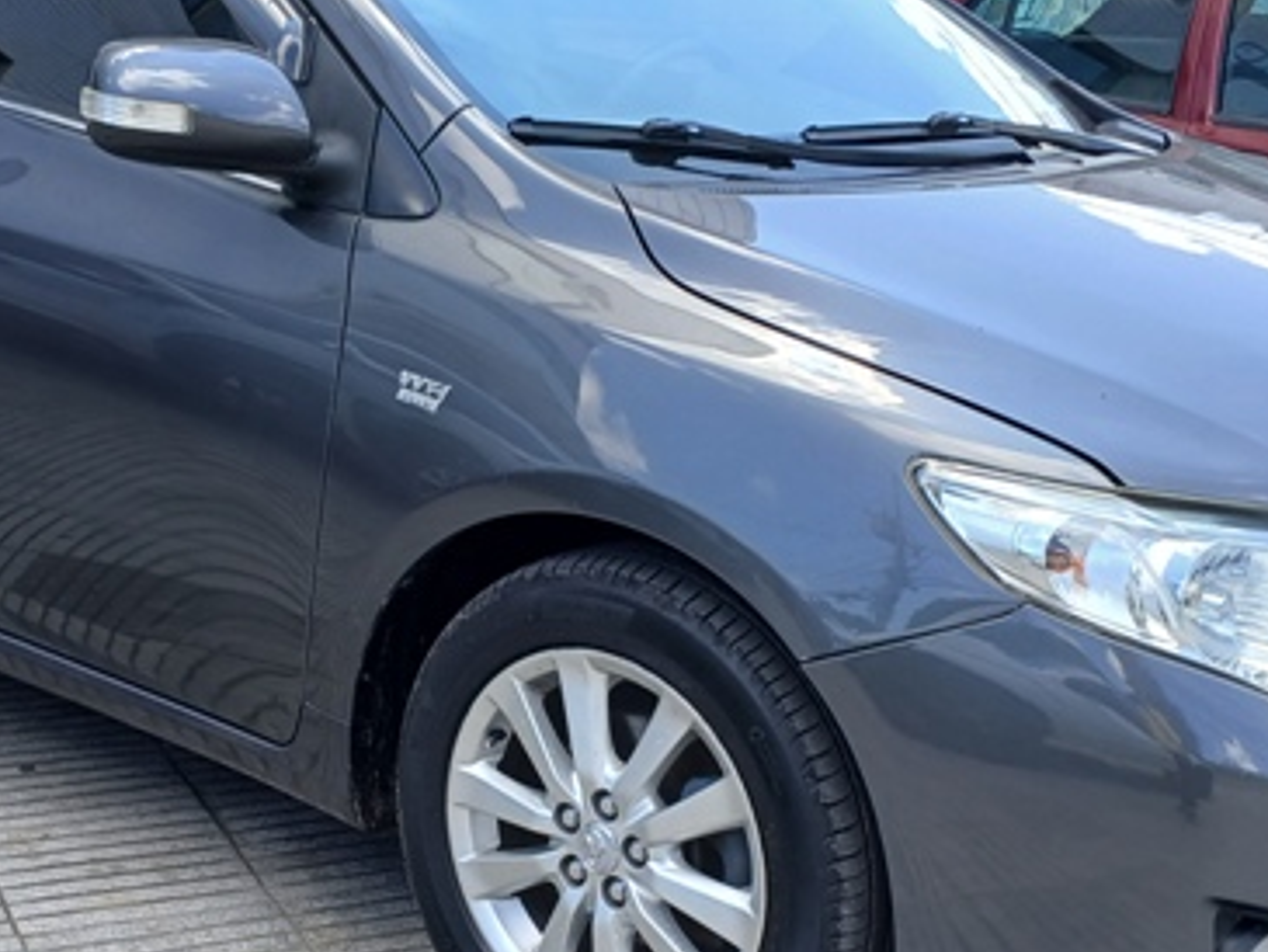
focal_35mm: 57
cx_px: 514
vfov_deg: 25.6
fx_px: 2089
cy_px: 615
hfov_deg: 33.7
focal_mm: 3.98
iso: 20
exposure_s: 1/123
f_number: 1.8
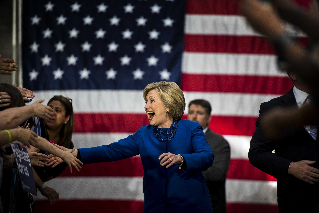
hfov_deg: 10.3
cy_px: 106
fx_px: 1773
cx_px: 160
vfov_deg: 6.9
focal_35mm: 200
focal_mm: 200
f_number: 2.8
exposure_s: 1/250
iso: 1600
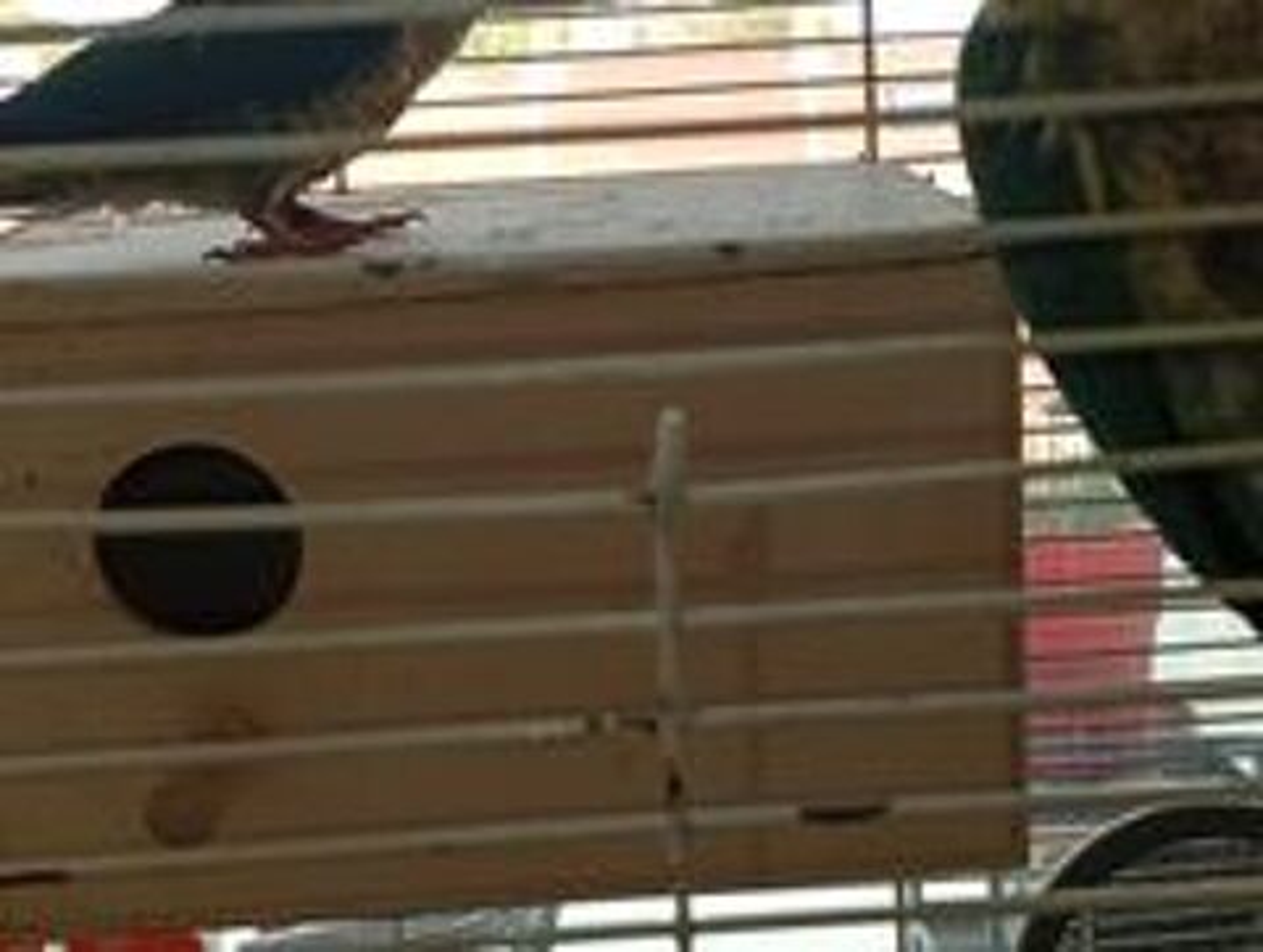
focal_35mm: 54
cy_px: 476
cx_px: 632
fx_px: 1974
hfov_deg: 35.5
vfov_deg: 27.1
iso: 86
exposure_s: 1/100
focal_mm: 3.98
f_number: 1.8
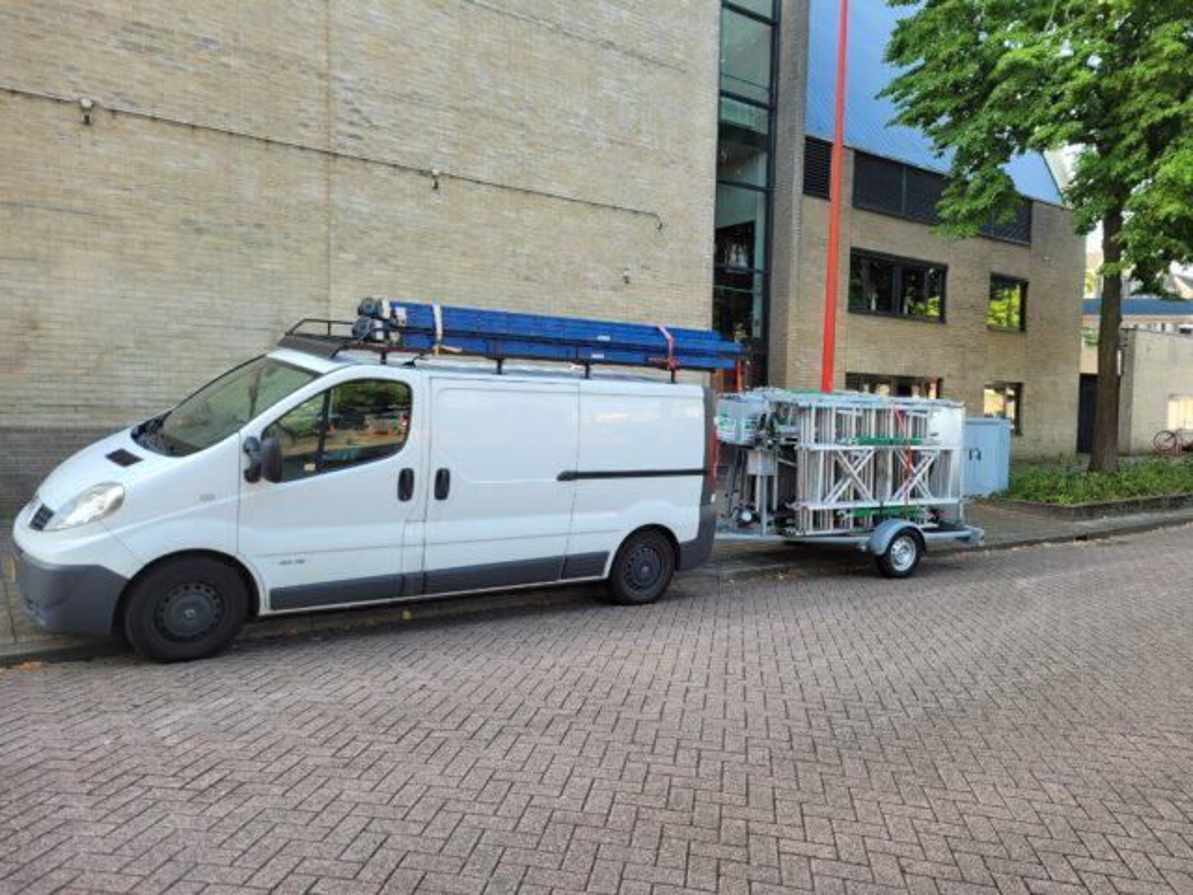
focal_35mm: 26
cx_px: 596
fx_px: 896
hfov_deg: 67.3
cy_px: 448
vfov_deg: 53.1
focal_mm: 5.4
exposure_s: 1/236
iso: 40
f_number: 1.8
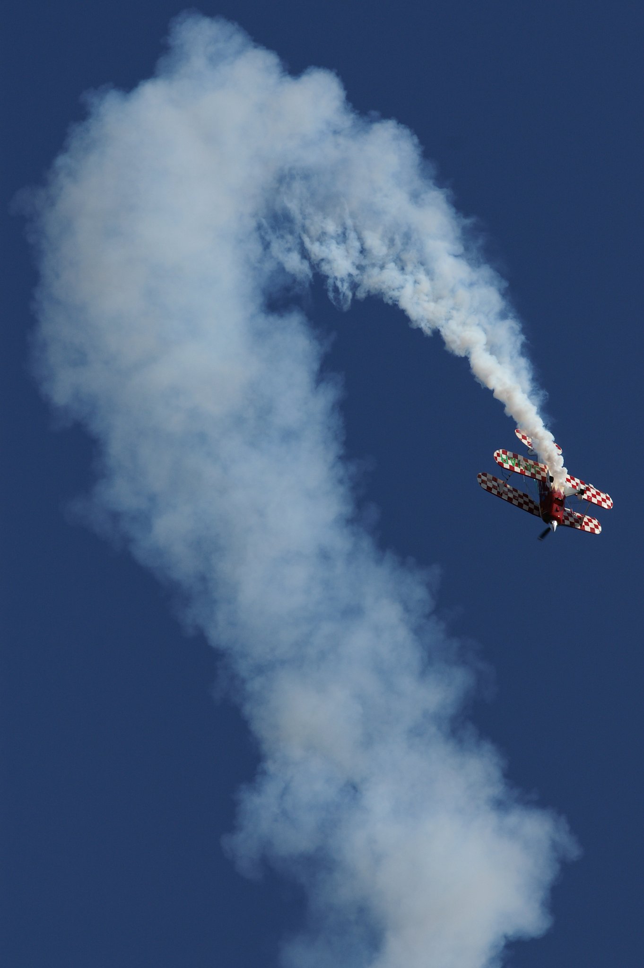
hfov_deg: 2.3
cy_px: 484
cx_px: 322
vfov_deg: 3.4
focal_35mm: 600
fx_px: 16126
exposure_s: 1/1000
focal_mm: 400
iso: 200
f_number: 11
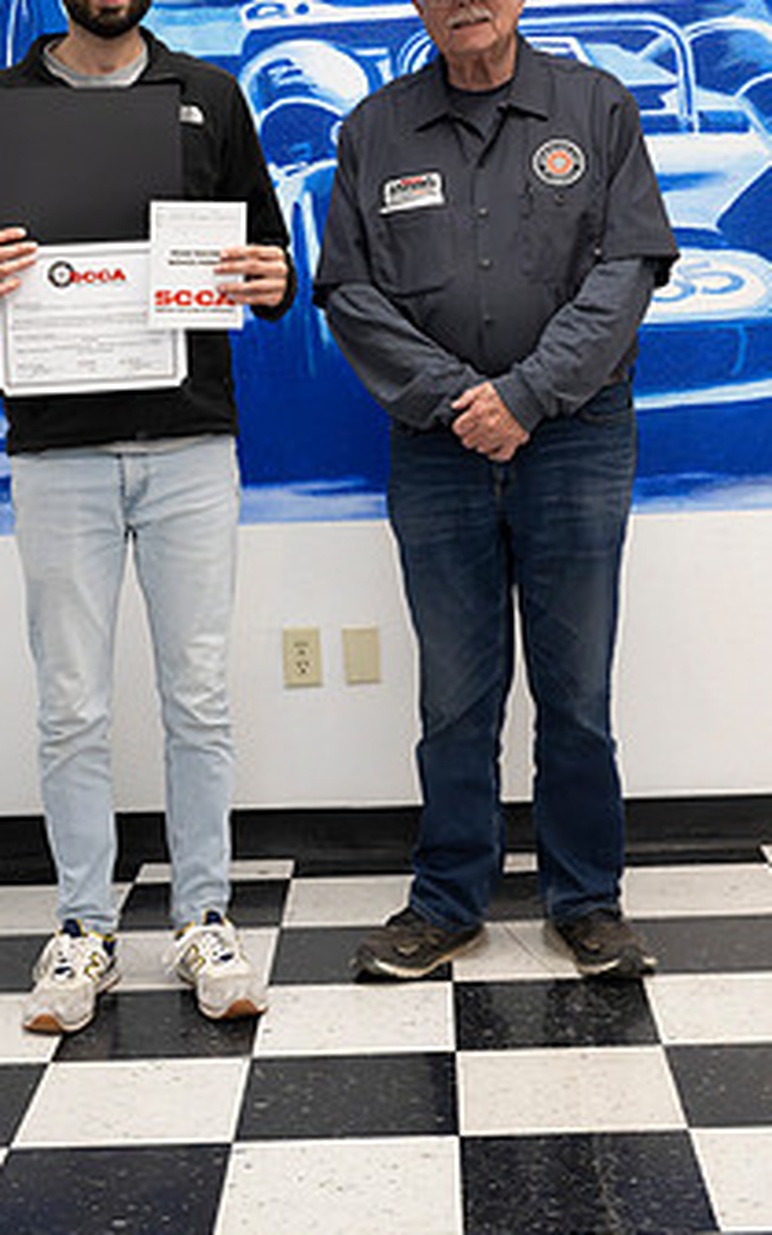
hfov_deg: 21.6
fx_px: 2020
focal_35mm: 60
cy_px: 470
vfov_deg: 33.8
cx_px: 335
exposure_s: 1/250
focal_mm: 44
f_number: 7.1
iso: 9000
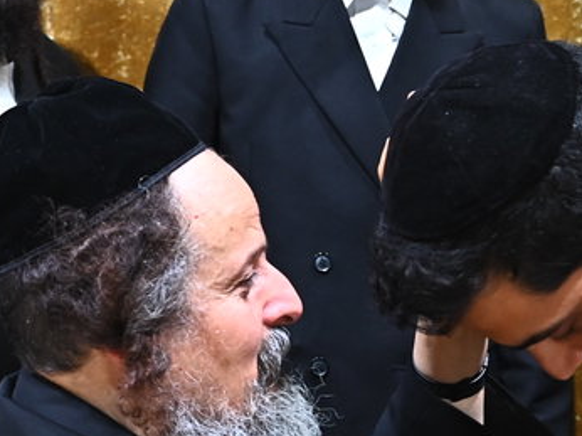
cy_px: 186
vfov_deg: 13.6
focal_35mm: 109
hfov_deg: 17.7
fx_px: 1831
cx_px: 30
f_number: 3.5
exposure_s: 1/200
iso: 1250
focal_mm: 28
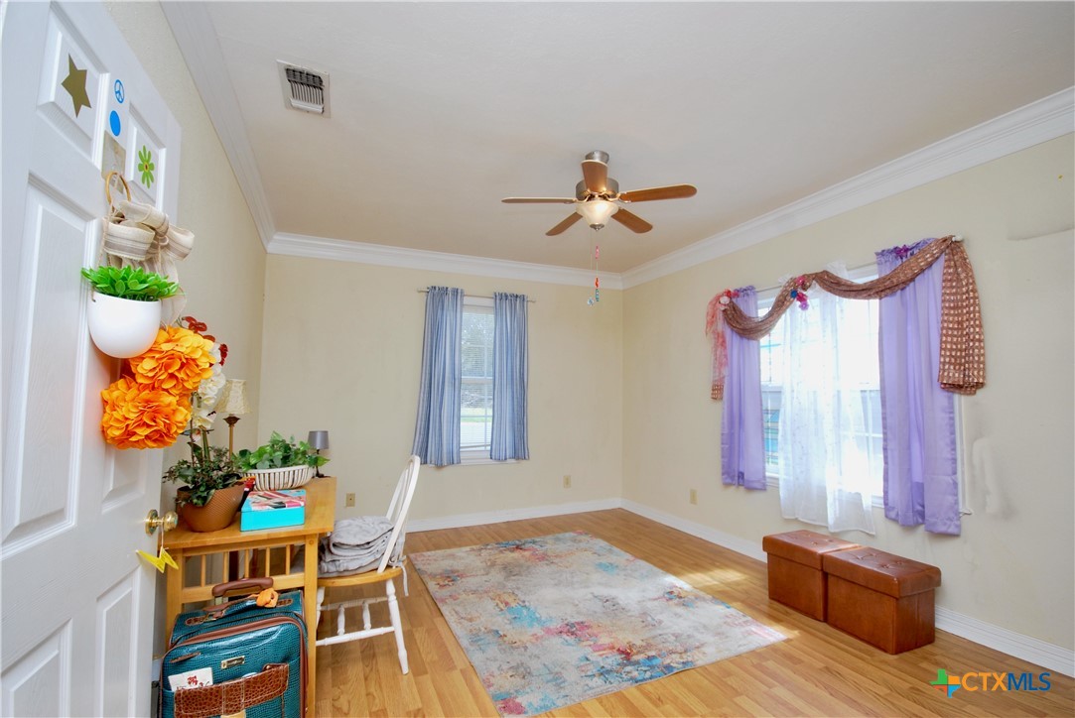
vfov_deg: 77.4
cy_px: 359
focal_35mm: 15
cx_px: 538
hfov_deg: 100.3
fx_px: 448
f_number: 5.6
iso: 200
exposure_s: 1/125
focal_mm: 10
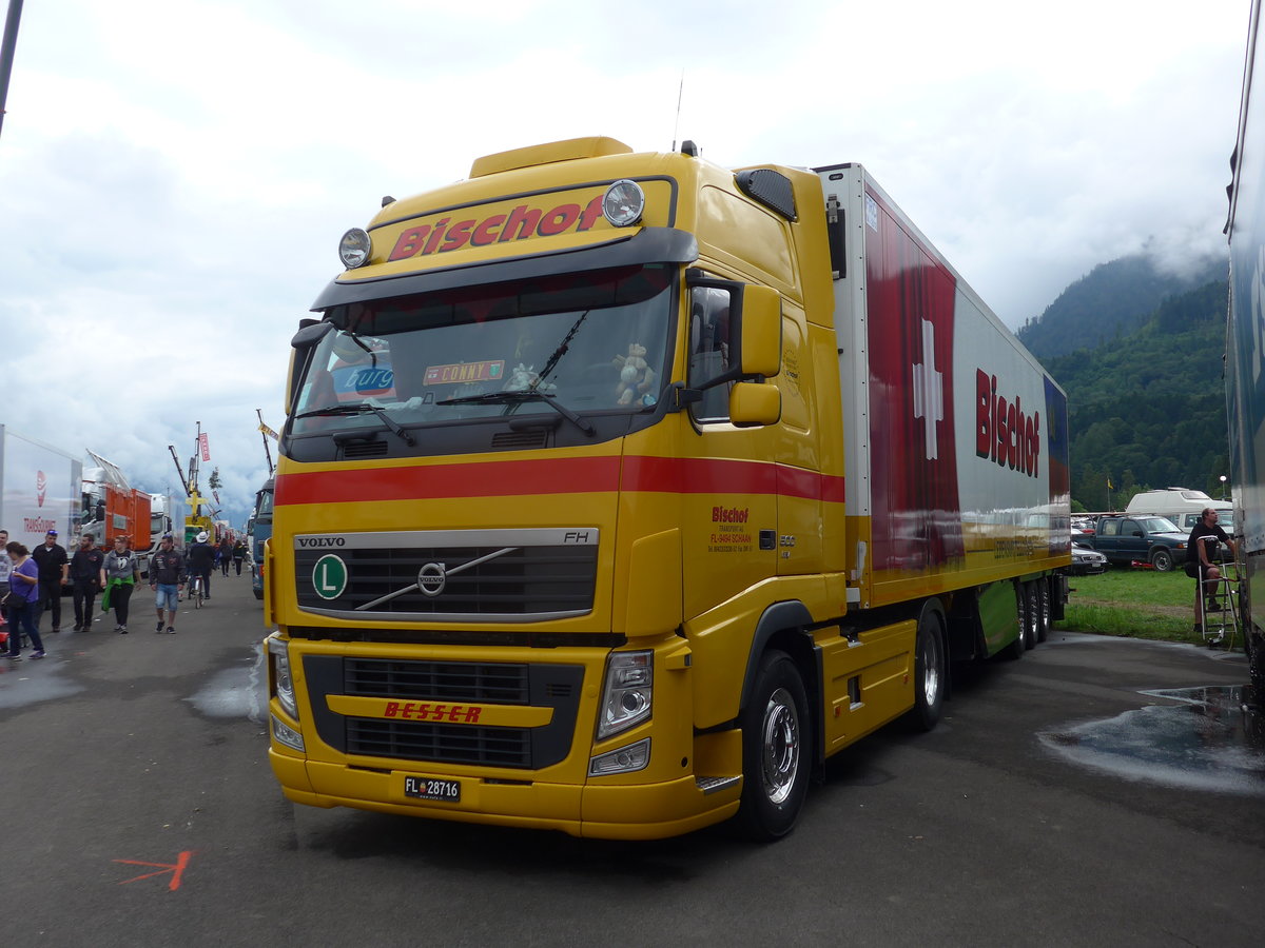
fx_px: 1133
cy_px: 474
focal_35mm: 31
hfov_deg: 58.4
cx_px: 632
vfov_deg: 45.4
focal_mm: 6.5
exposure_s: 1/1000
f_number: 2.8
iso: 80
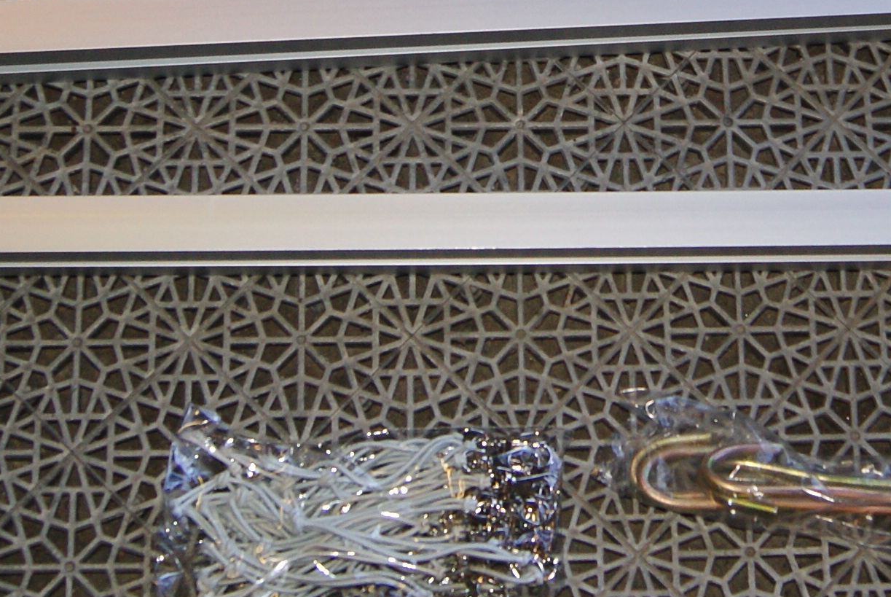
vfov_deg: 14.0
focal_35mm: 95
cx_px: 635
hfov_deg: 21.3
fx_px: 2354
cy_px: -122
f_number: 4
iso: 400
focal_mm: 20
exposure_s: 1/160
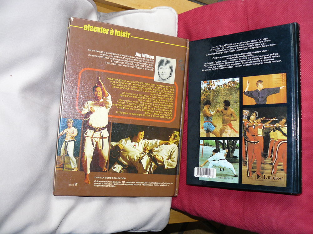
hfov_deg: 51.4
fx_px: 326
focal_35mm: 36
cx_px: 156
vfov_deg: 39.7
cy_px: 117
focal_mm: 6
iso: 100
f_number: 2.8
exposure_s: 1/30
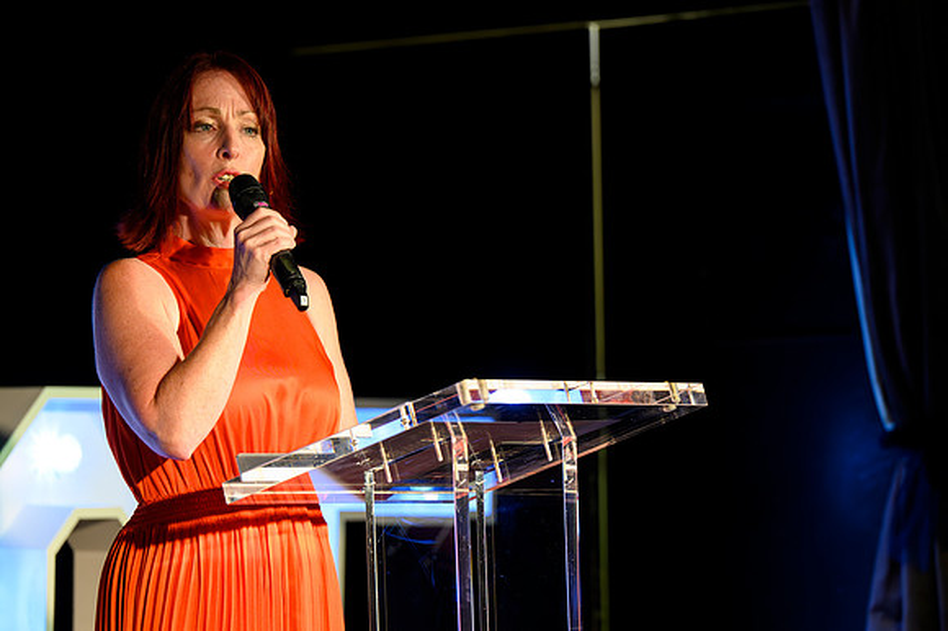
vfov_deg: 6.8
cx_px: 474
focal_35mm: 202
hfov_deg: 10.2
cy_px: 316
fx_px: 5306
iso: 2800
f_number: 4
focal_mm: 200
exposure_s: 1/200
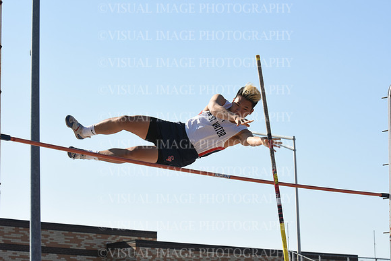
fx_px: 1304
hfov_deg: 17.1
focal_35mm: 120
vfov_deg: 11.4
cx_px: 196
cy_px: 130
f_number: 9
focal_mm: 80
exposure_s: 1/500
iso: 250
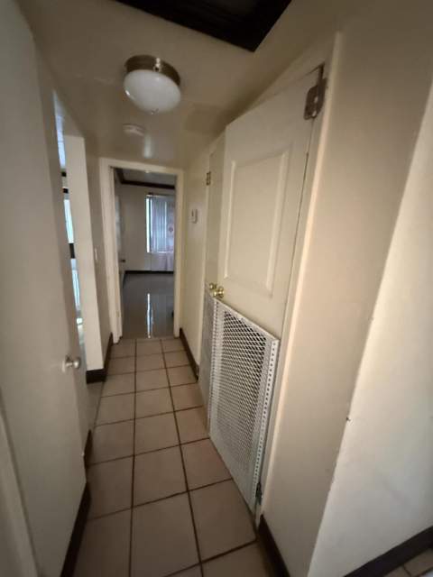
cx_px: 216
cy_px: 288
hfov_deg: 85.7
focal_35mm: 14
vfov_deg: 102.1
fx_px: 233
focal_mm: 2.22
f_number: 2.2
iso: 1600
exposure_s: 1/39
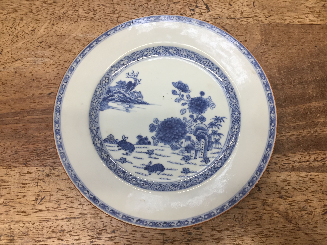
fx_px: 274
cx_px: 164
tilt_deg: -75.3
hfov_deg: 61.7
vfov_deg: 48.2
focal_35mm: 29
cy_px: 122
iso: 32
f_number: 2.2
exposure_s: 1/33
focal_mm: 4.15
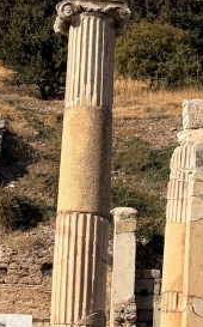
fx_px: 497
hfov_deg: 22.0
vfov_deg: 36.3
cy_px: 182
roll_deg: -4.1
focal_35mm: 56
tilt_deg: +3.3
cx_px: -14
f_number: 1.78
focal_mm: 6.76
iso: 80
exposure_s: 1/5319
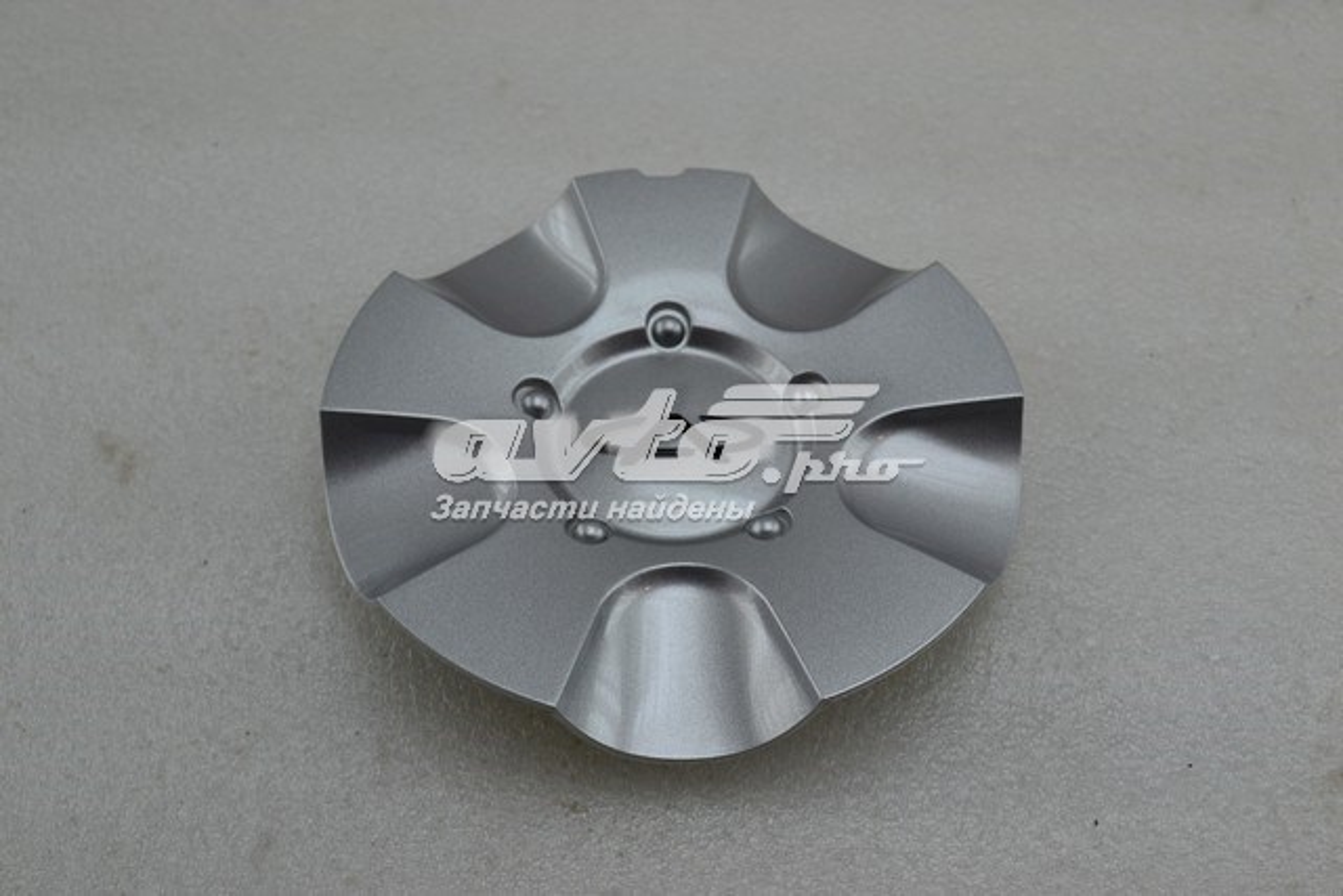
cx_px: 672
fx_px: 1679
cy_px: 448
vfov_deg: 29.9
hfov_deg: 43.6
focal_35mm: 45
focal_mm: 30
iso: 400
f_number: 9
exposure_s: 1/100
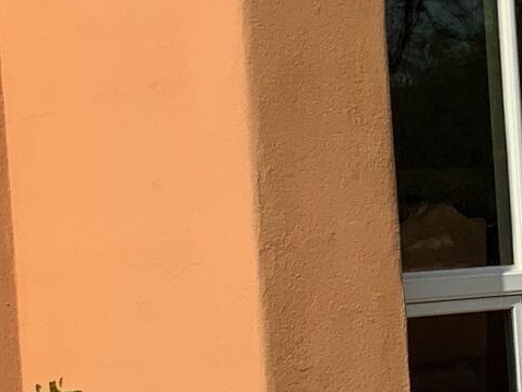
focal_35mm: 182
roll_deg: +4.0
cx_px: 551
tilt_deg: +2.6
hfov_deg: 10.7
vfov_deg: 8.2
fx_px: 2746
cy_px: 238
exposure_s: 1/2667
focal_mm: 3
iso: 16
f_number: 1.8
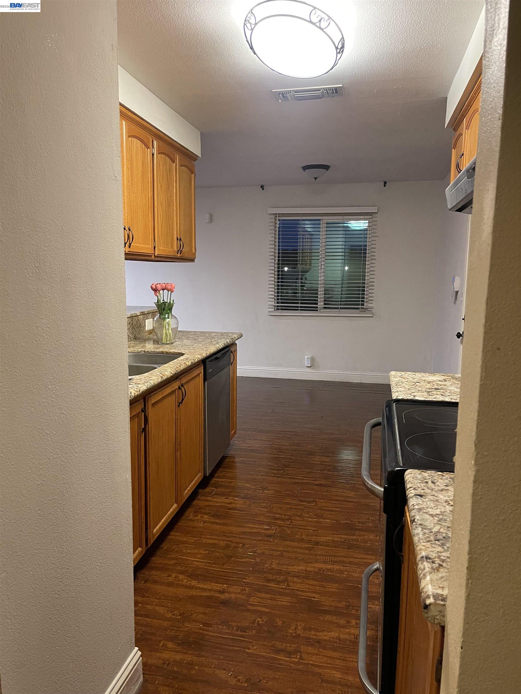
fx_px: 502
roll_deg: -0.6
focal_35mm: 25
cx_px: 260
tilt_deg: -8.2
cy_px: 347
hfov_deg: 54.9
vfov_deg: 69.4
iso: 500
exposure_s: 1/60
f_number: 1.6
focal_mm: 5.1
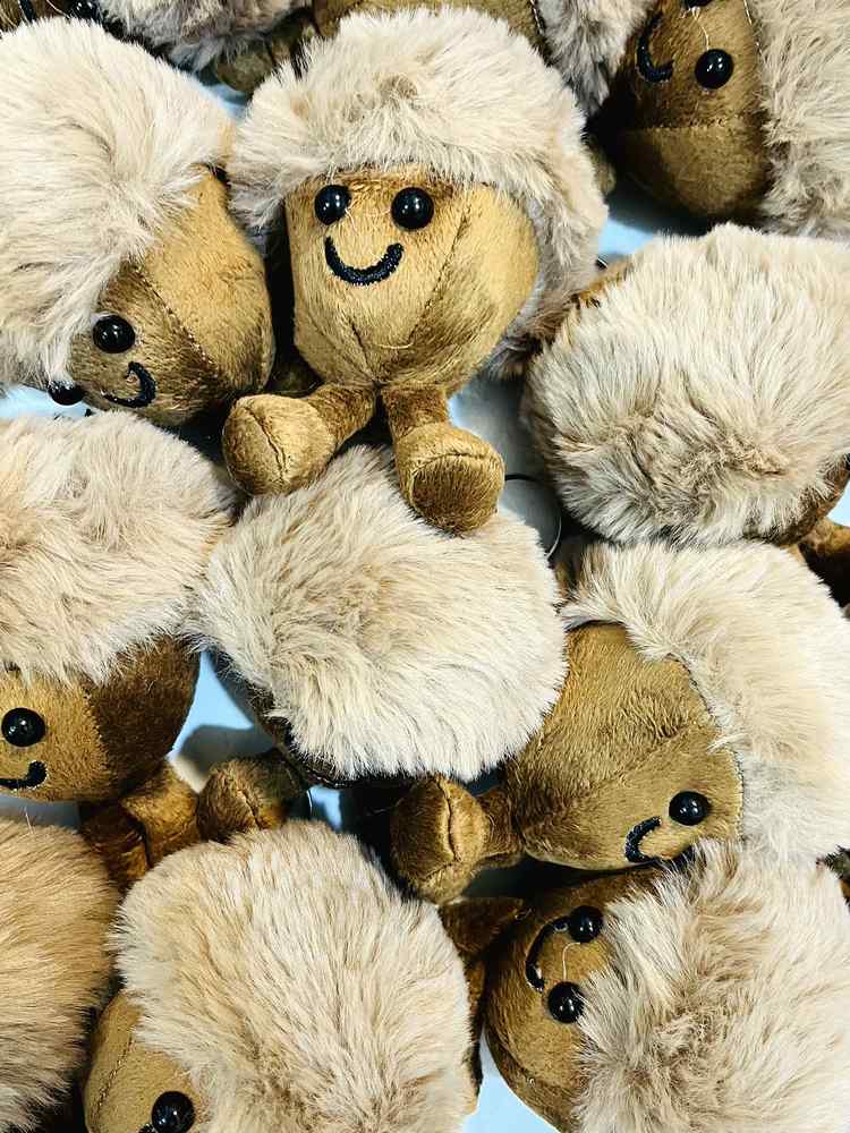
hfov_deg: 53.1
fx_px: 851
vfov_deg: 67.3
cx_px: 425
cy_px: 566
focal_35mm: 26
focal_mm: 5.1
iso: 320
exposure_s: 1/50
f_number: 1.6
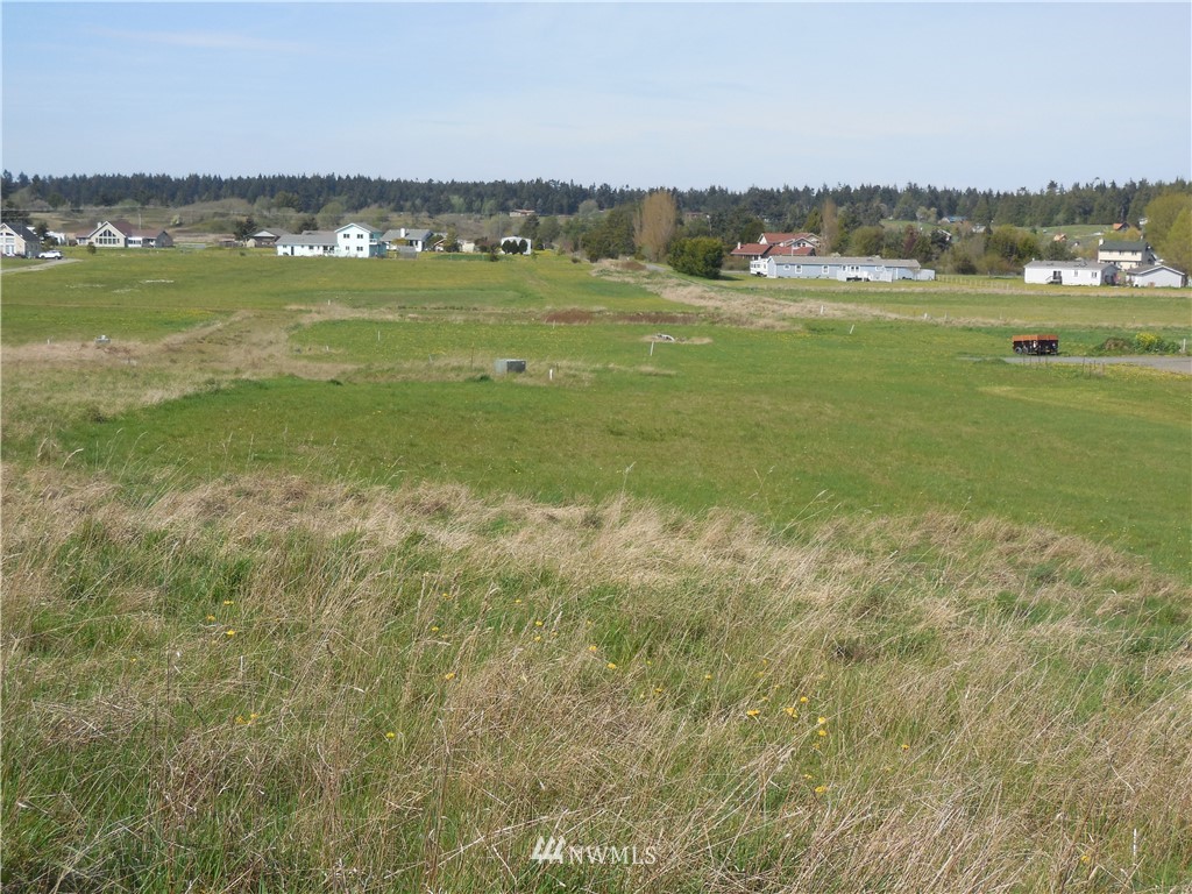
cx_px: 596
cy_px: 447
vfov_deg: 27.5
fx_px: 1825
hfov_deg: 36.2
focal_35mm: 53
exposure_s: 1/1000
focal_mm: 9.4
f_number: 4
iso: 125
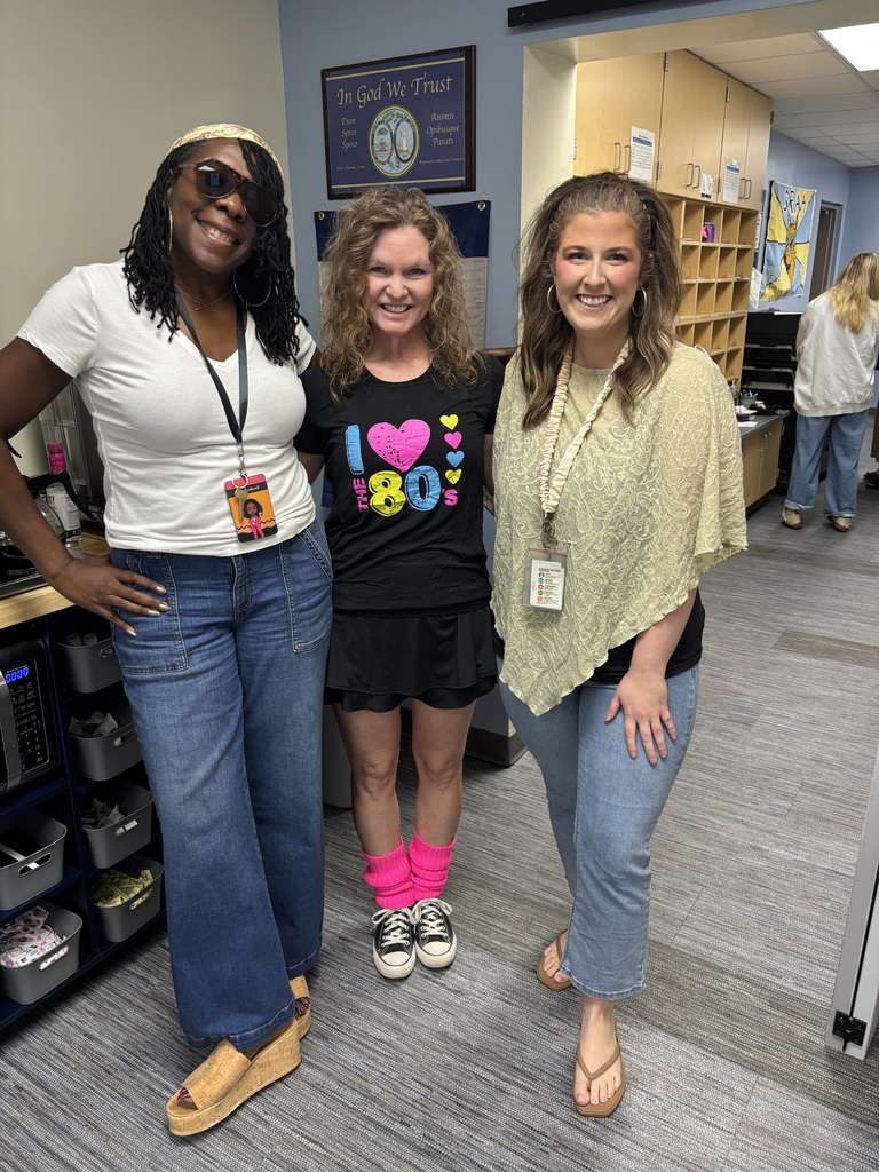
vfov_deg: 67.3
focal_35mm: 26
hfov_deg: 53.1
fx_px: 880
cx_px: 440
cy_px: 586
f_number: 1.6
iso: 125
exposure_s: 1/60
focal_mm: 5.96
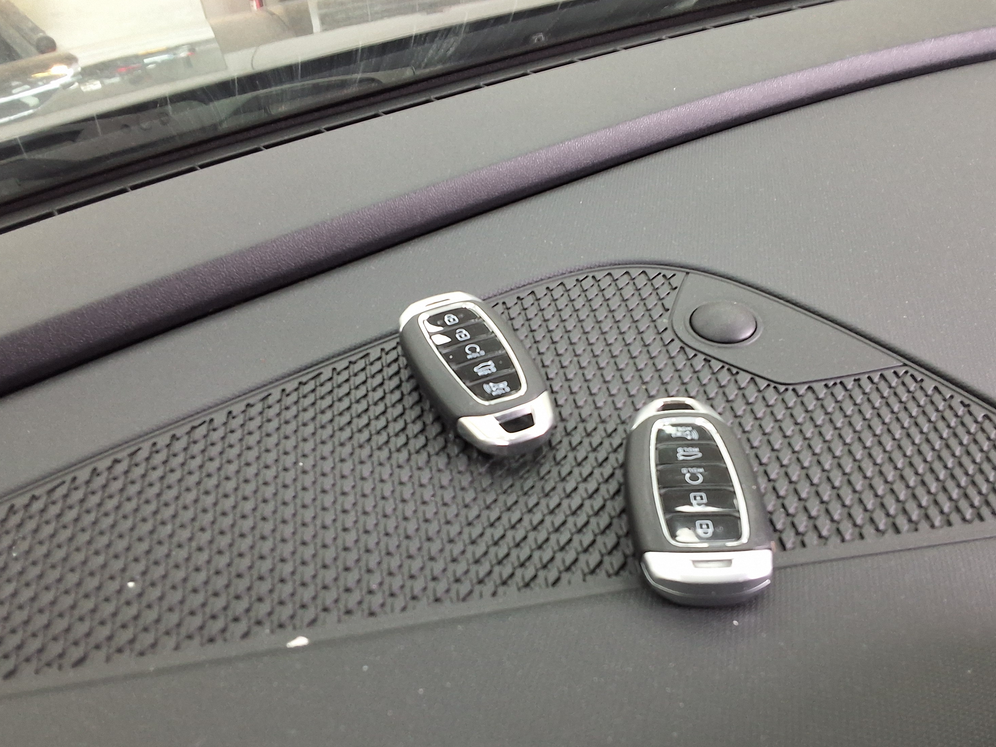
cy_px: 393
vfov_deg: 45.4
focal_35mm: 31
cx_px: 531
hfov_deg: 58.3
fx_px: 892
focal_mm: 2.91
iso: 160
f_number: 1.9
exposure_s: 1/40
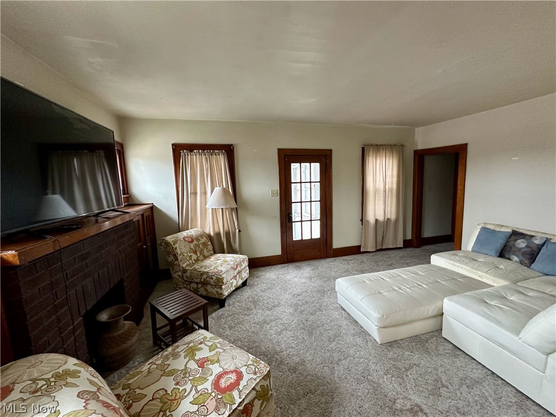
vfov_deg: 85.7
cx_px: 278
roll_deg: +1.6
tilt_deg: -7.0
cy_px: 208
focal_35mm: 14
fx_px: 225
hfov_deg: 102.1
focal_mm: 2.22
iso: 320
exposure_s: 1/60
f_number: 2.2
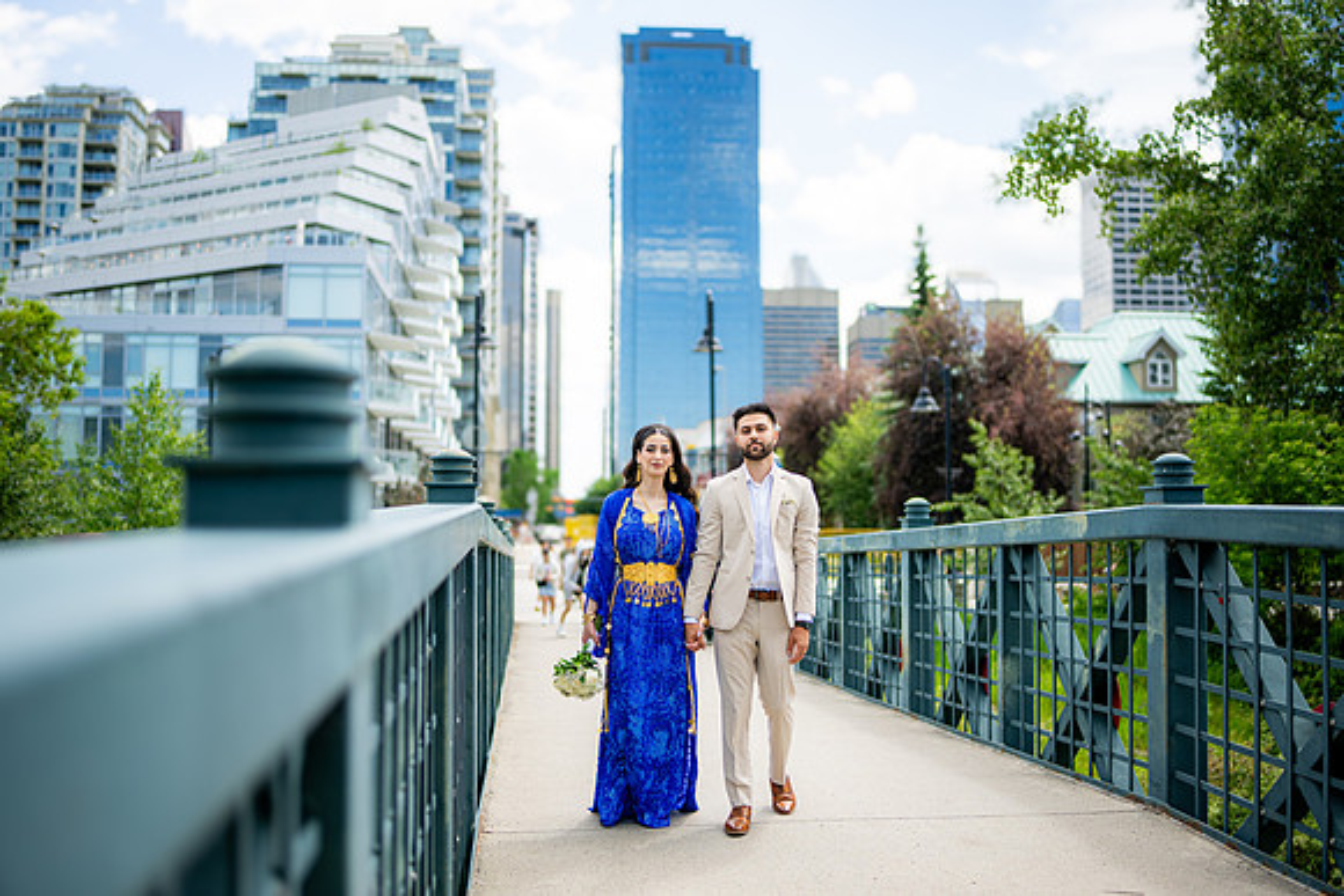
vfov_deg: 37.9
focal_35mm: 35
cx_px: 672
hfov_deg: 54.4
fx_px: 1307
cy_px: 448
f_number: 1.2
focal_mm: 35
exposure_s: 1/4000
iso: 125
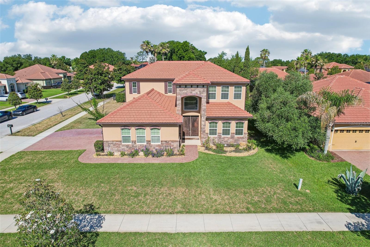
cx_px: 185
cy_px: 124
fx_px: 226
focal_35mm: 22
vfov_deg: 57.2
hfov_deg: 78.6
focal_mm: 8.4
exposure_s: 1/2500
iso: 120
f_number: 2.8
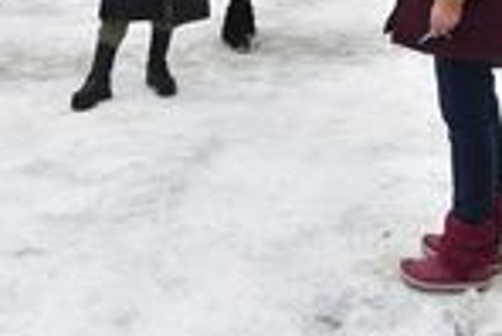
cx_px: 268
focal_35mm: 73
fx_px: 1019
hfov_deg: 27.7
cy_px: -163
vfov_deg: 17.0
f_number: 4
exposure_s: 1/800
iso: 800
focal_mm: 24
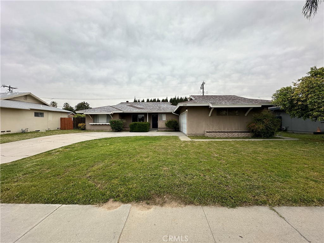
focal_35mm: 14
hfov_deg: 102.1
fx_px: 131
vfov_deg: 85.7
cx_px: 162
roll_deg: -0.1
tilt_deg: +0.4
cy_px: 122
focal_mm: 2.22
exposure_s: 1/1416
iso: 50
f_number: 2.2
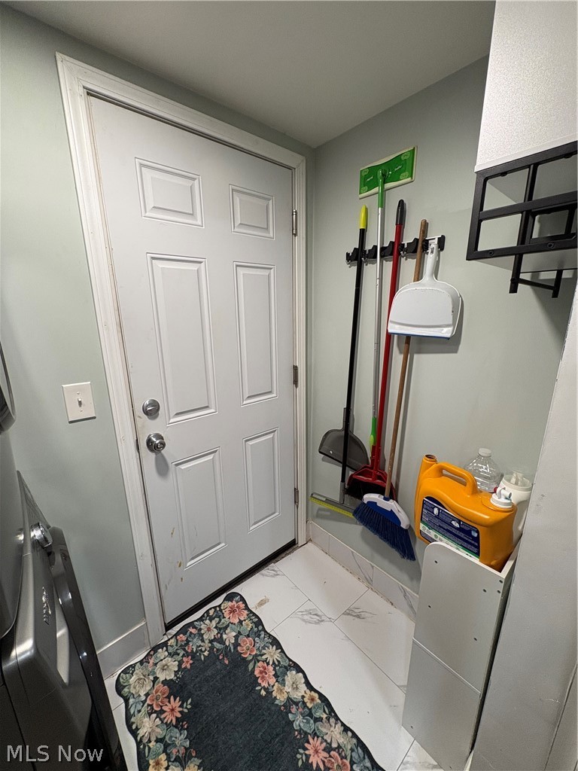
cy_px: 386
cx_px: 289
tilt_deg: -13.8
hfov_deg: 85.7
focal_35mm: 14
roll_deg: +1.1
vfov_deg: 102.1
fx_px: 312
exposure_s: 1/60
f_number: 2.2
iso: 160
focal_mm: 2.22
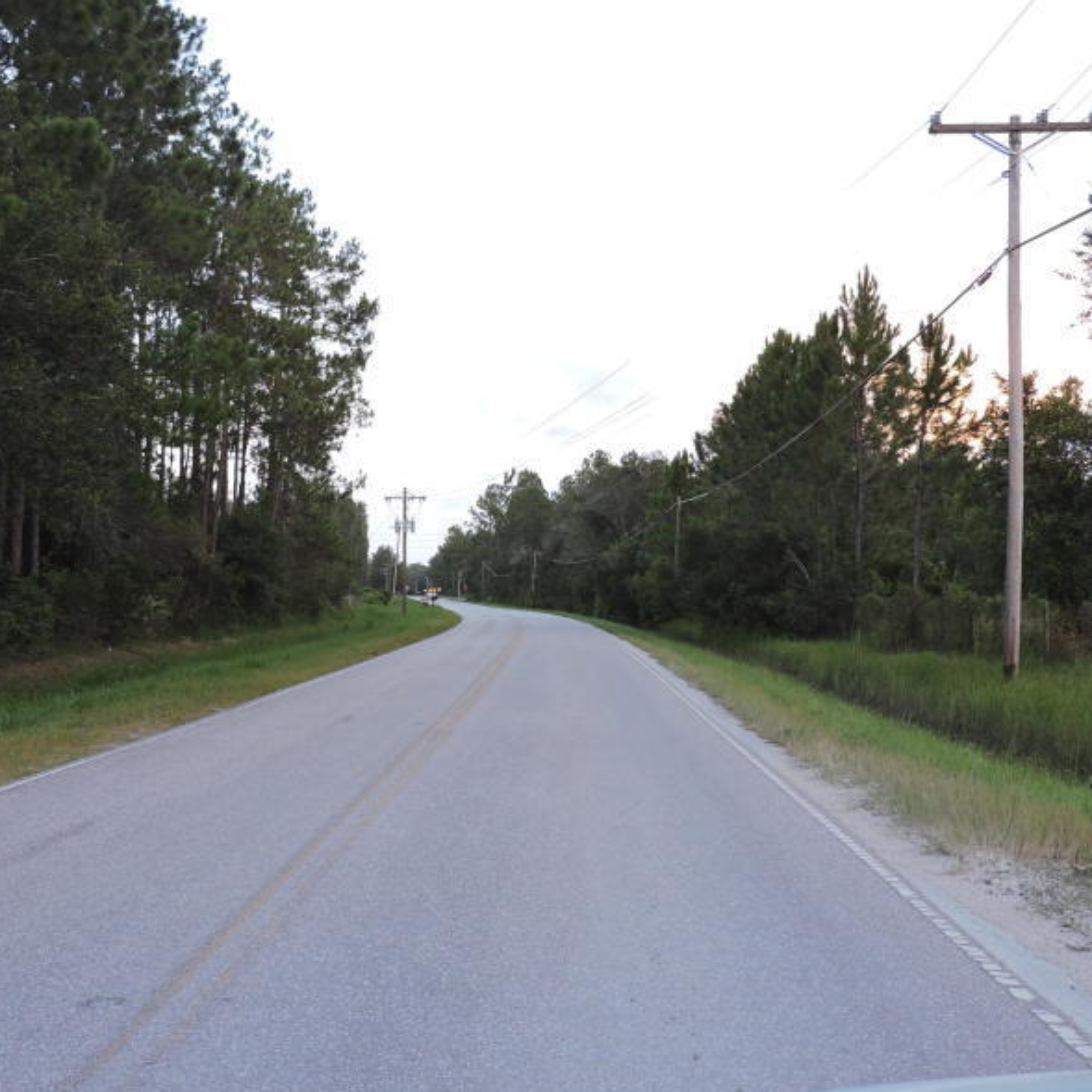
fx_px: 1499
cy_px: 554
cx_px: 497
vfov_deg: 40.0
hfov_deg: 40.0
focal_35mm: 42
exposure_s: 1/50
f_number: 3.3
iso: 200
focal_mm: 6.2
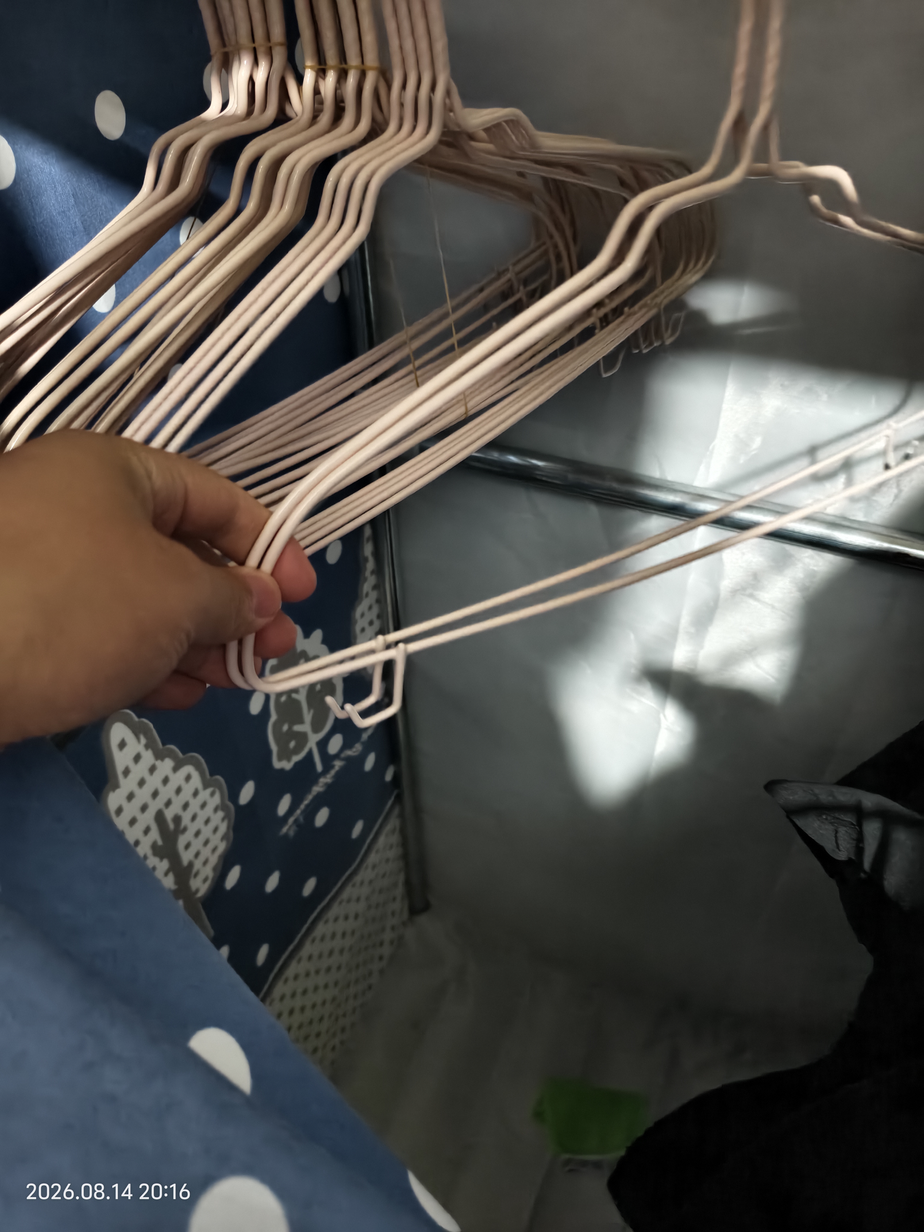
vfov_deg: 73.9
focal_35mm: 23
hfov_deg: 58.9
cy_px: 616
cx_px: 462
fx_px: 819
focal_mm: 5.56
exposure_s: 1/100
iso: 1589
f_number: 1.88
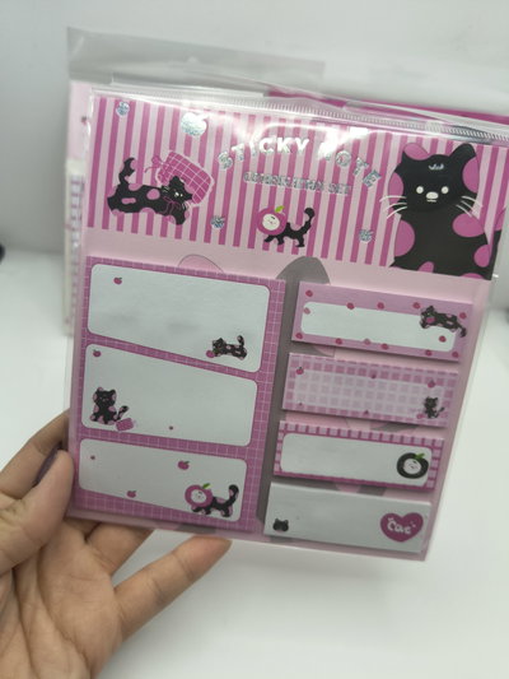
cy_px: 340
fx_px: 470
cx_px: 254
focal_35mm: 24
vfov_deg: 71.6
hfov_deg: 56.8
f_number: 1.8
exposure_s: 1/100
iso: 144
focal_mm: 5.56
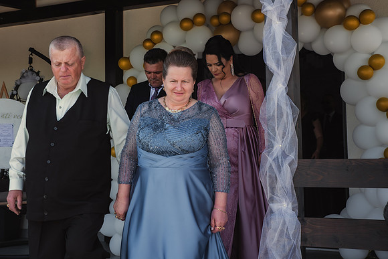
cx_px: 172
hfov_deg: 34.4
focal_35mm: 58
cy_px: 115
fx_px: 625
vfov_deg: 23.4
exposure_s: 1/125
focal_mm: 52
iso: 200
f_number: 5.6
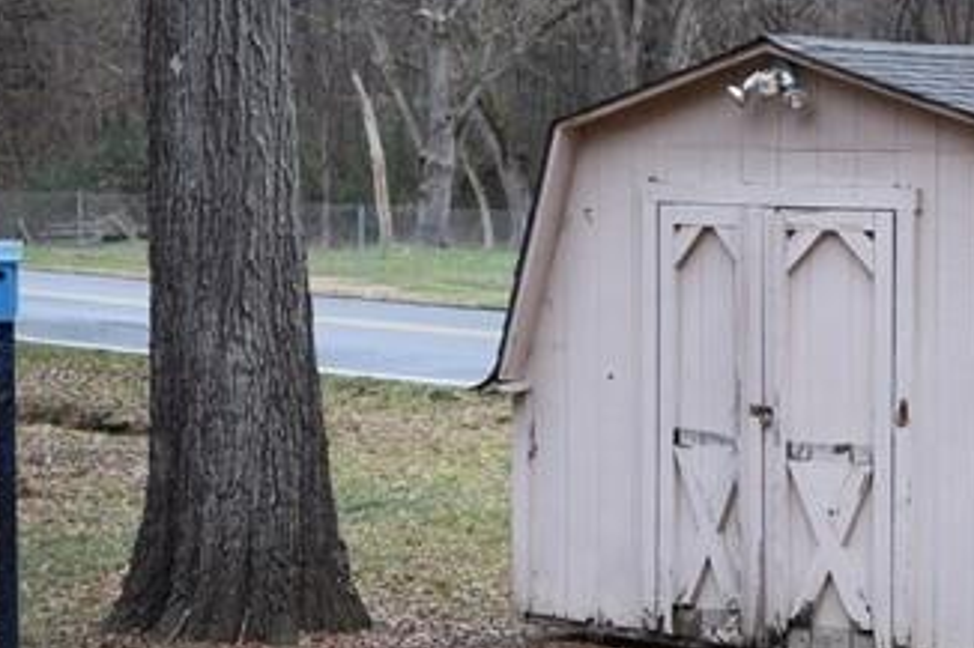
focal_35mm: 112
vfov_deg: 12.2
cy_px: 348
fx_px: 3029
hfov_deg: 18.2
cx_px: 720
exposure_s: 1/125
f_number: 5.6
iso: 400
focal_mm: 38
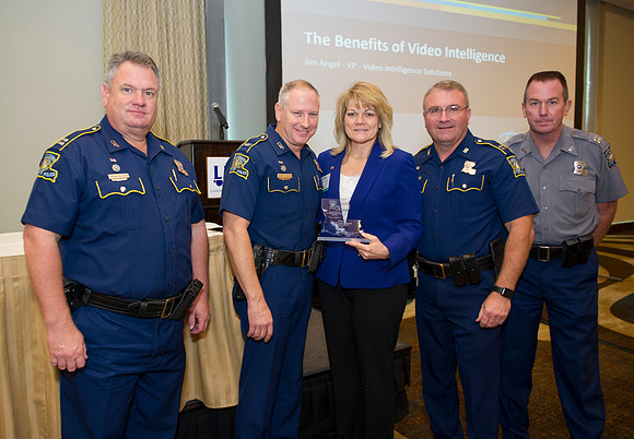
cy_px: 219
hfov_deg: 65.7
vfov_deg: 48.4
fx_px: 488
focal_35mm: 27
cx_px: 277
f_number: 2.8
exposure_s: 1/125
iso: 1600
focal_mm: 24
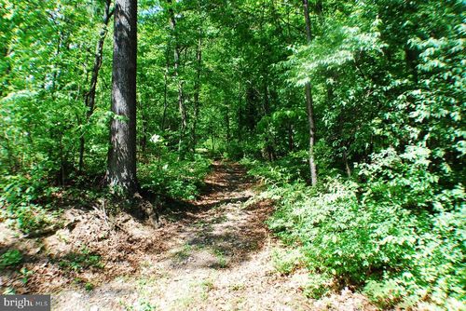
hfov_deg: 61.9
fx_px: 389
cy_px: 156
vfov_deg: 43.7
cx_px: 233
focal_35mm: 30
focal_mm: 20
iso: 1000
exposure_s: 1/400
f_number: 8
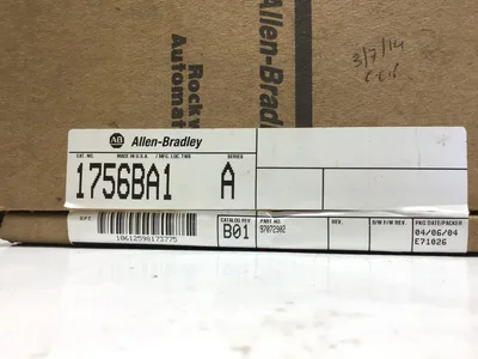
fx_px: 428
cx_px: 239
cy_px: 180
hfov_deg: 58.4
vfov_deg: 45.4
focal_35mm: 31
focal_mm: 3.3
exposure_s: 1/120
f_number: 2.4
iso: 40
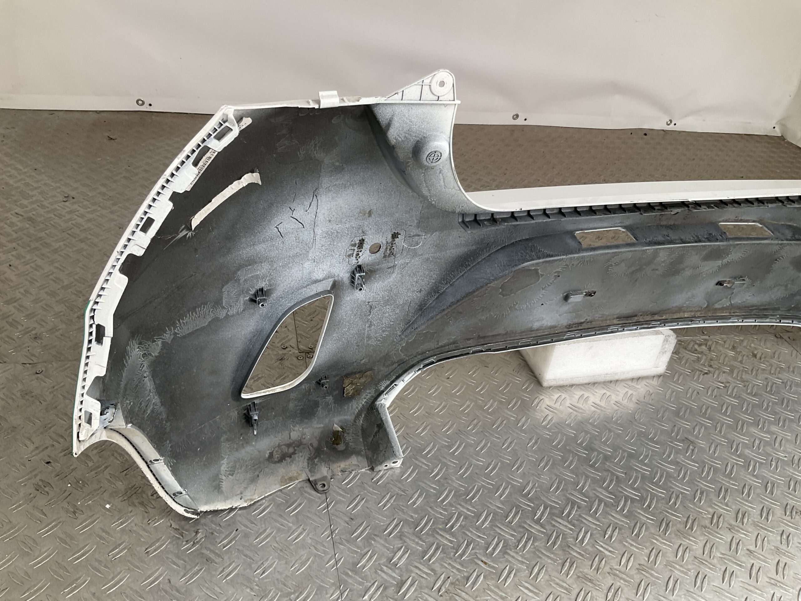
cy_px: 300
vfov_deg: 48.2
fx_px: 671
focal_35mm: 29
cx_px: 400
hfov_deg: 61.7
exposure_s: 1/100
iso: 50
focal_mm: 3
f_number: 1.8
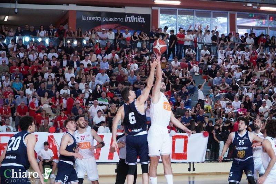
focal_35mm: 76
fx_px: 587
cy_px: 92
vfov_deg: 17.8
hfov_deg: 26.5
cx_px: 138
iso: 5000
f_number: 5
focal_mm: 51
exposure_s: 1/800
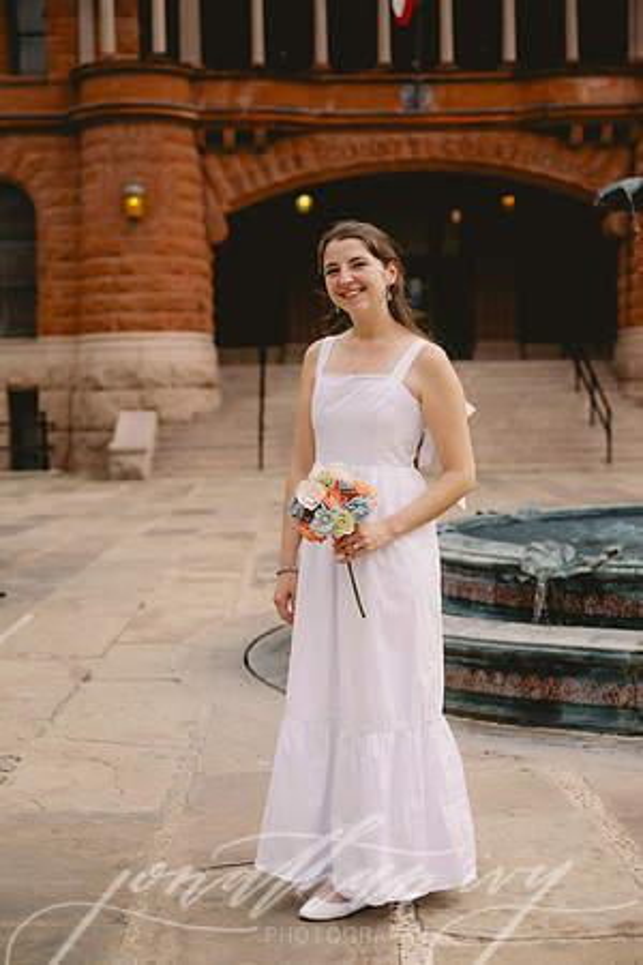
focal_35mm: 56
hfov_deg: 24.2
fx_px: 1500
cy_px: 482
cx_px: 322
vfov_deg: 35.6
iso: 400
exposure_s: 1/2500
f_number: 3.2
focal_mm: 56
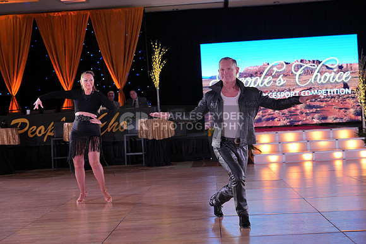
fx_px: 569
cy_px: 122
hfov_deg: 35.6
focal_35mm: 56
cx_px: 183
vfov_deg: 24.2
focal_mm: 56
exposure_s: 1/400
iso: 1250
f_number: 4
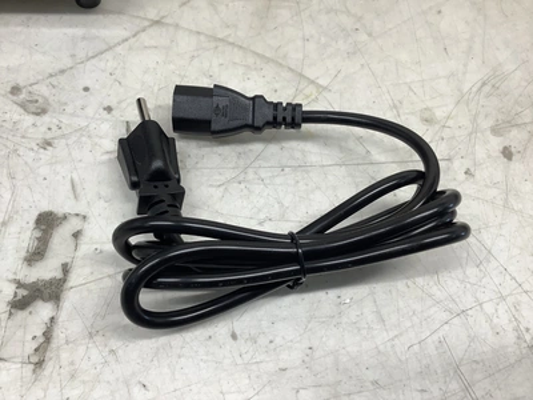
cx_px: 266
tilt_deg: -60.7
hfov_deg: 58.4
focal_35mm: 31
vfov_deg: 45.4
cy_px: 200
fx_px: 477
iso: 80
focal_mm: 3.3
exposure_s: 1/120
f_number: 2.4
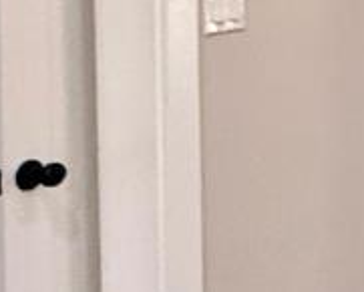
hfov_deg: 9.5
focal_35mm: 113
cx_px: 1275
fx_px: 1218
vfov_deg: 13.1
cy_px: -96
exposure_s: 1/120
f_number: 2.2
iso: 500
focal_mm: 2.22
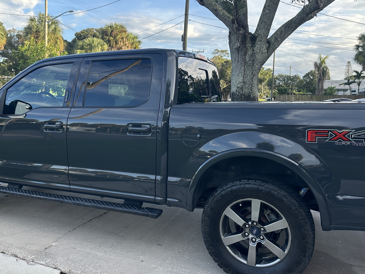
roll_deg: -1.7
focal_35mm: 32
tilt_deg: -4.5
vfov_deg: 44.1
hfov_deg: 56.5
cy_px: 123
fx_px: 337
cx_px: 151
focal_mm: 6.86
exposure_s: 1/663
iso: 80
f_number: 1.78
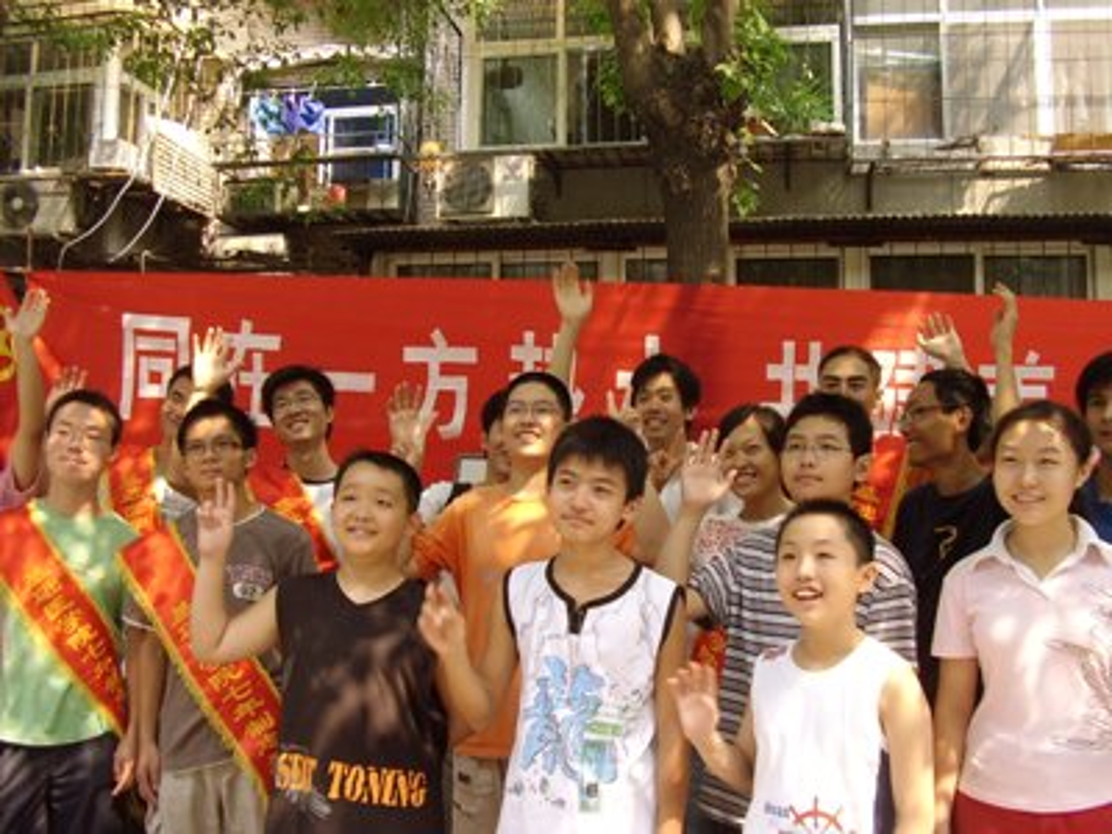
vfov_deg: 46.8
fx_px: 964
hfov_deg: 60.0
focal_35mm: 30
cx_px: 556
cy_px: 417
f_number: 2.9
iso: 100
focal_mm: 5.8
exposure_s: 1/78
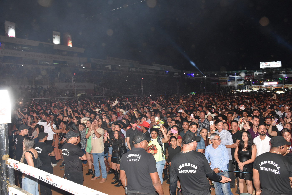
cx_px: 146
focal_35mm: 27
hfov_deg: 67.3
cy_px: 98
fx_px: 219
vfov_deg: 48.0
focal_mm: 18
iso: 1600
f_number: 5.6
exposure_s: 1/60
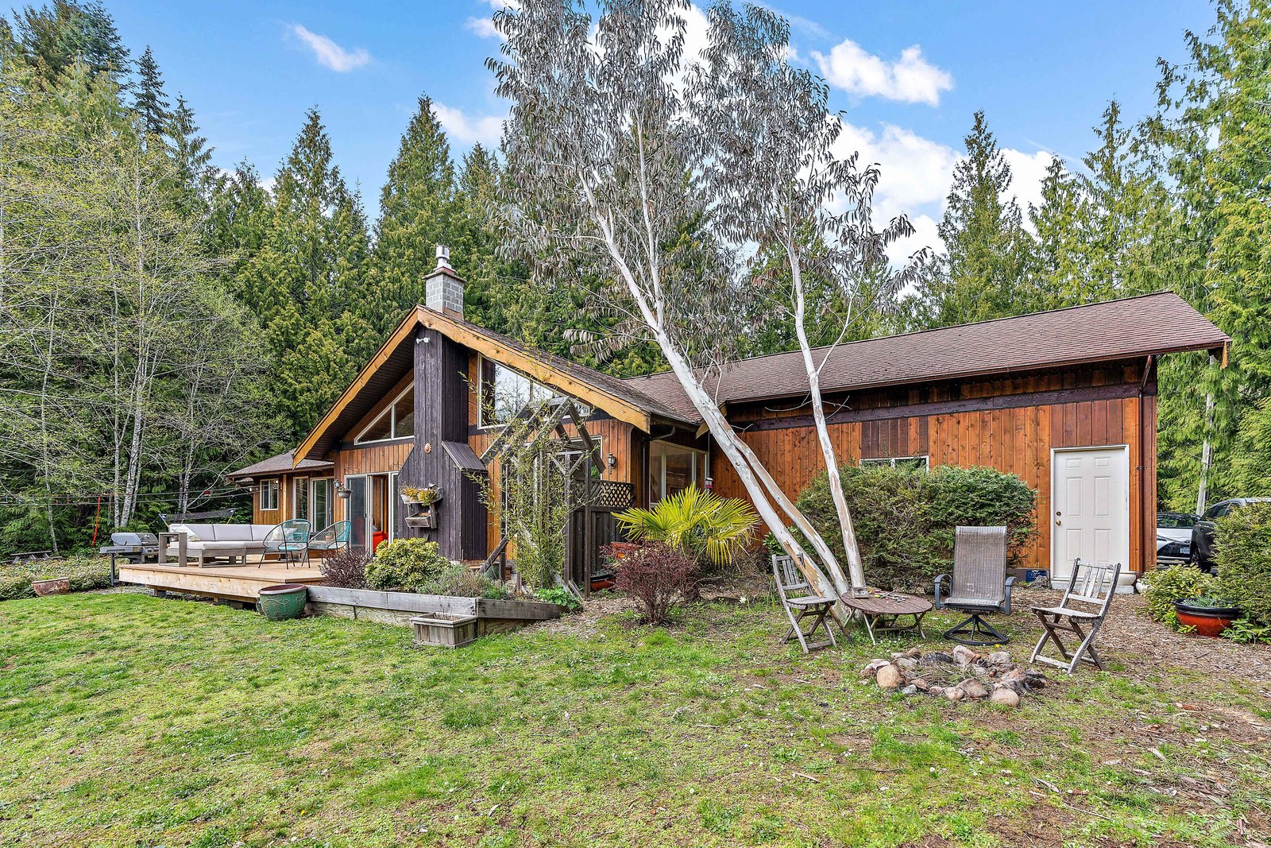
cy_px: 424
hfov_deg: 96.7
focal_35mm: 16
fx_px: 565
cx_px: 636
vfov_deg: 73.8
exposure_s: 1/60
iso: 400
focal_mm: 16
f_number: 7.1
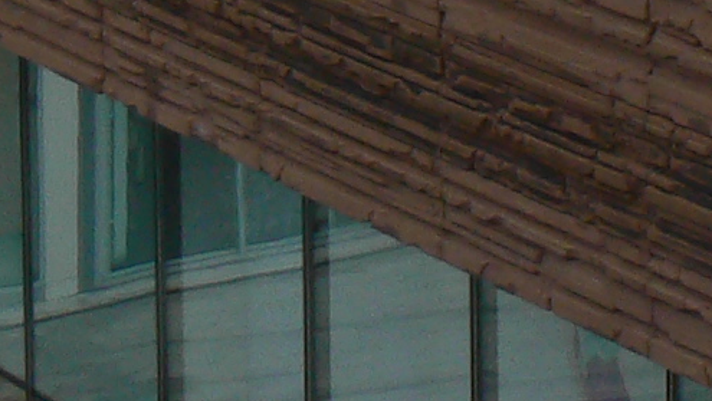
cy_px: -890
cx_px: 765
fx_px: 4212
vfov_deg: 5.1
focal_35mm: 223
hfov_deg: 9.6
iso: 80
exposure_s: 1/400
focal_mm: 6
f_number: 6.3
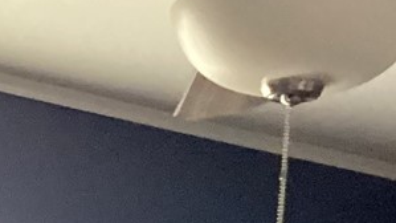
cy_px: 782
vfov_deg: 6.0
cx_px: -134
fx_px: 1900
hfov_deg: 11.6
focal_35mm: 181
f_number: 2.4
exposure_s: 1/40
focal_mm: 3.3
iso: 250
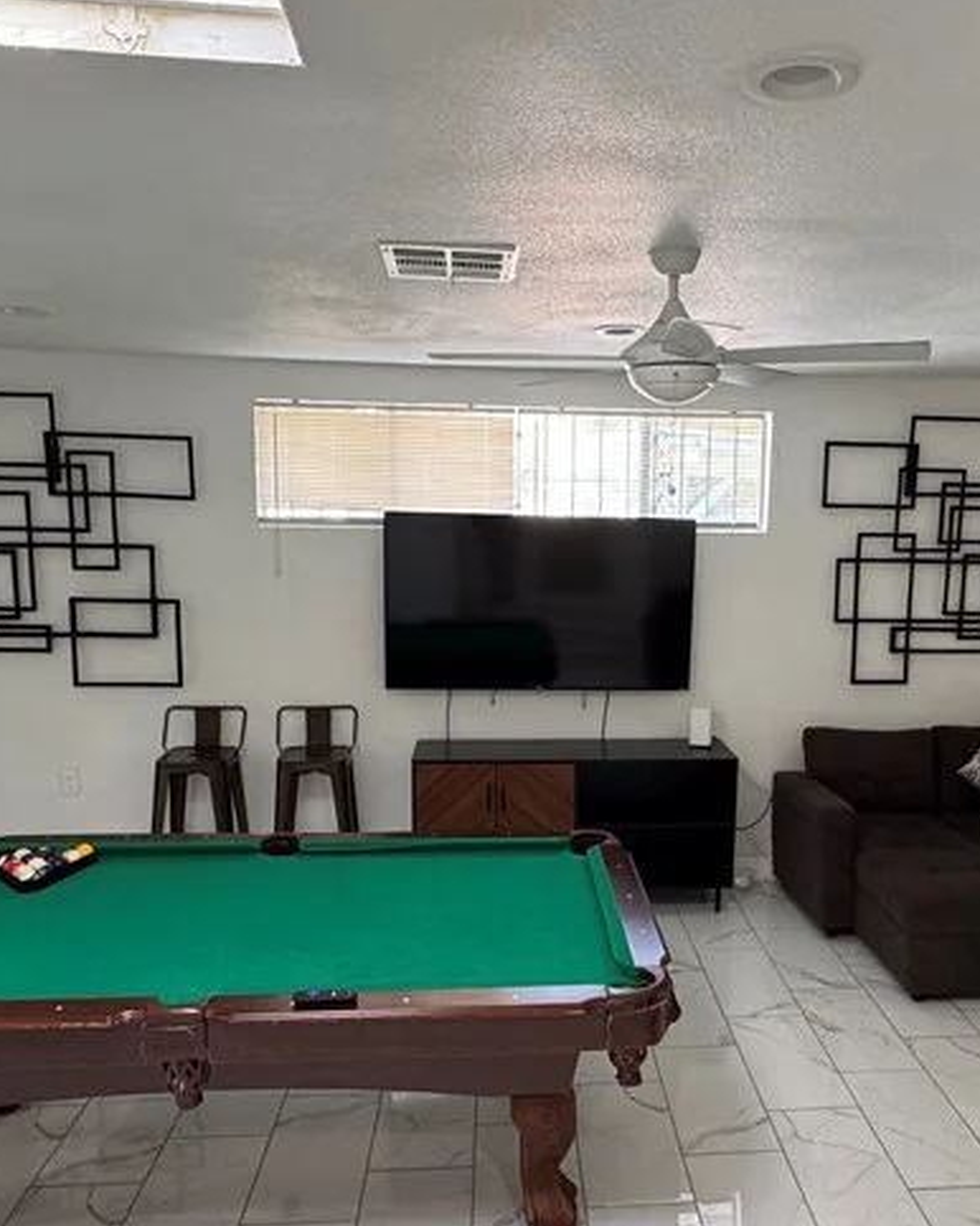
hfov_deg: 49.6
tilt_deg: -8.8
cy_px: 660
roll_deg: -1.0
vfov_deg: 60.4
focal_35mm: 29
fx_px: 1052
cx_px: 594
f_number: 2.2
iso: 320
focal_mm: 2.22
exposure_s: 1/120
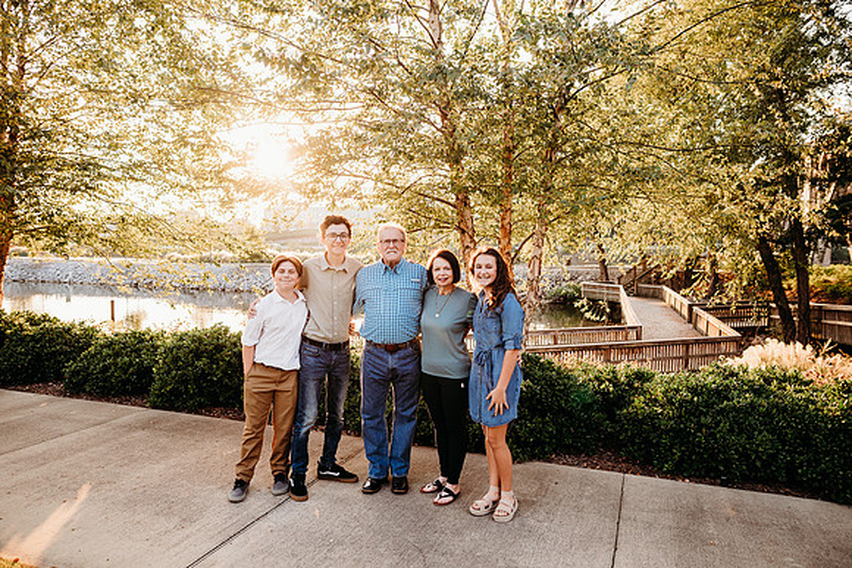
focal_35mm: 24
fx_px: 568
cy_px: 284
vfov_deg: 53.2
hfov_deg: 73.7
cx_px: 426
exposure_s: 1/320
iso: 250
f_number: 3.2
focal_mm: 24
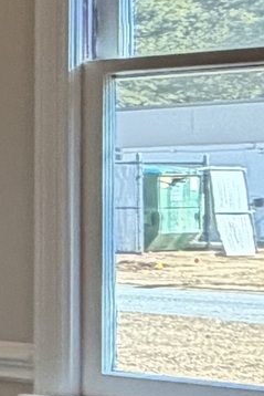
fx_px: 1374
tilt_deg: +0.1
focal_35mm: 125
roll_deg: +0.9
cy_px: 206
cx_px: -1060
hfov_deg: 6.3
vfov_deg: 16.4
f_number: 2.2
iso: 125
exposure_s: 1/120
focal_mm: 2.22
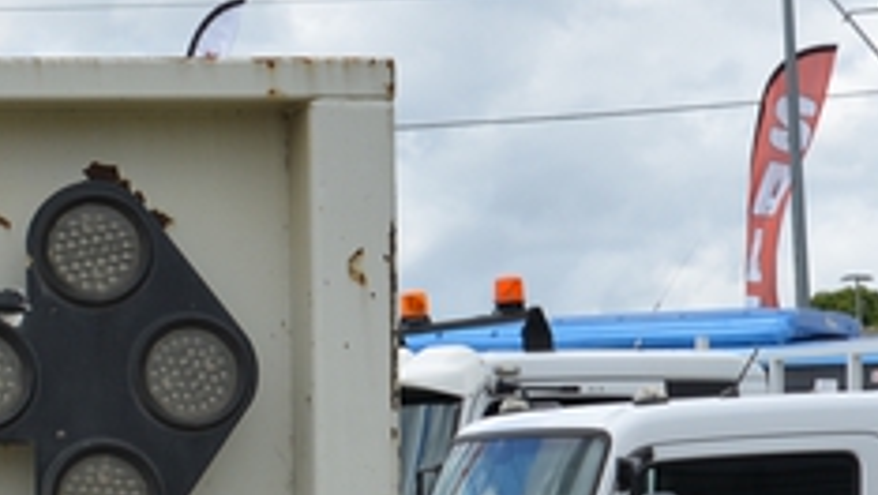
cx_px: -649
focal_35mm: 161
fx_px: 3751
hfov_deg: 12.3
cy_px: 420
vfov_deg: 7.5
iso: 100
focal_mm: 35
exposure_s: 1/320
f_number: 9
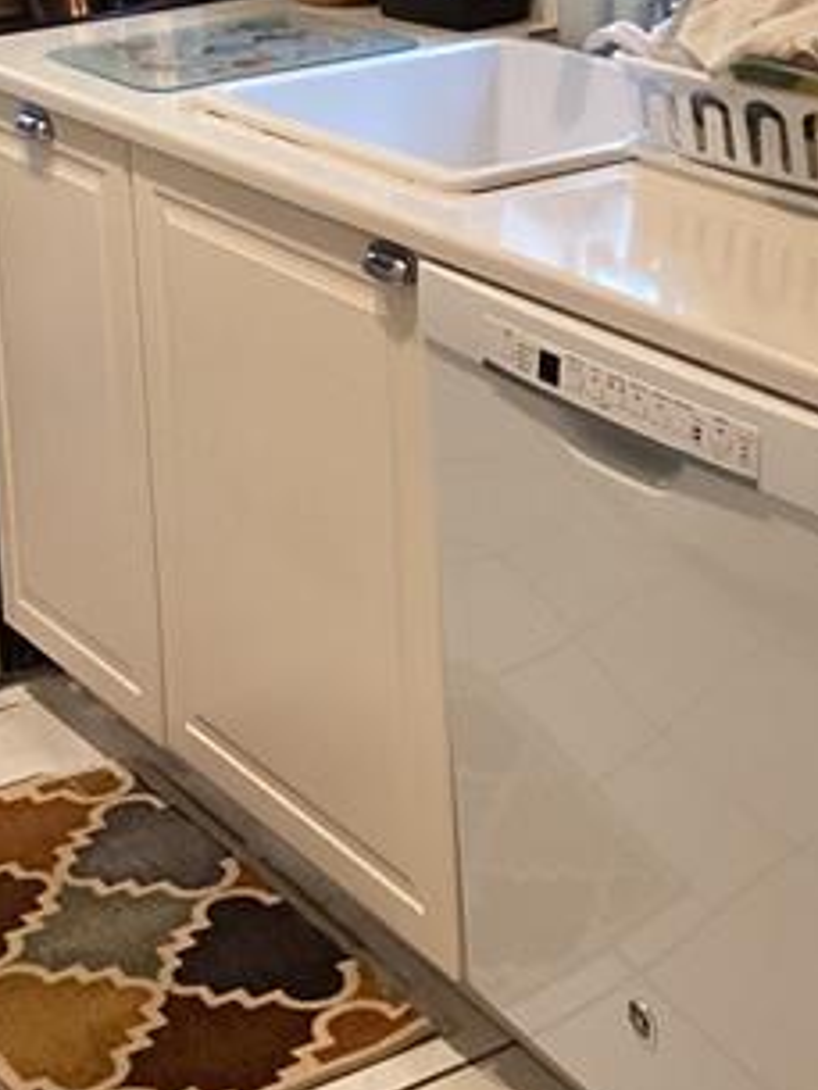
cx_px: 386
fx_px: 2456
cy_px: 200
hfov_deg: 18.9
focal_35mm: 78
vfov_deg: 24.6
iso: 250
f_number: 2.4
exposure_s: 1/60
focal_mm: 3.3
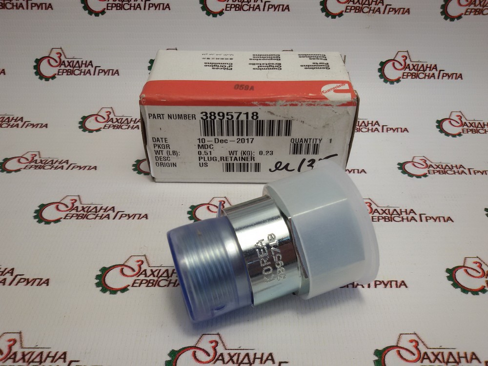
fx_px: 437
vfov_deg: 45.4
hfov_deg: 58.4
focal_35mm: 31
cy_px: 183
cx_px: 244
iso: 40
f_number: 2.4
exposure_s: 1/100
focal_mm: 2.93
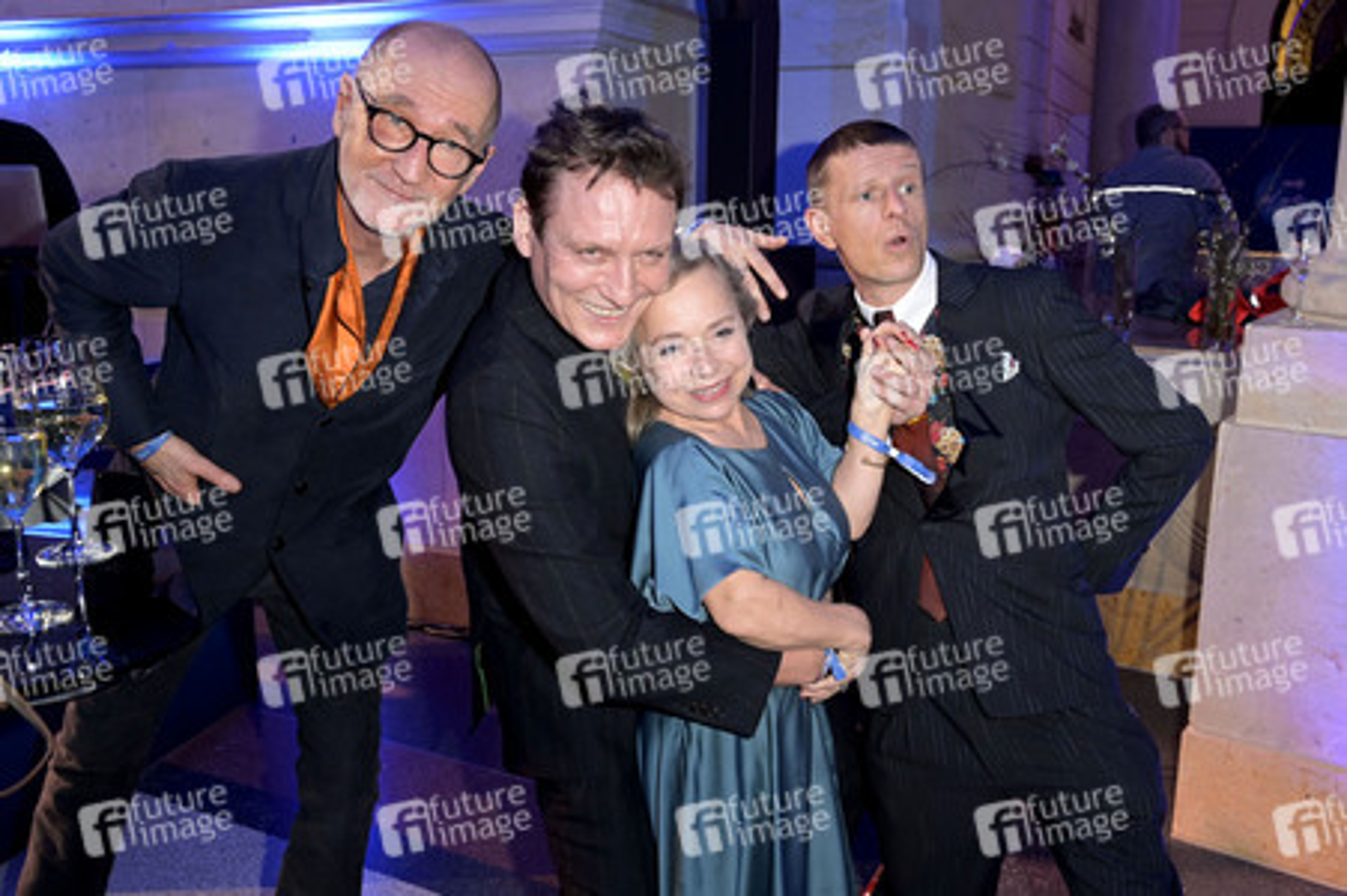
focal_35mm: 29
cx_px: 674
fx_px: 1084
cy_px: 448
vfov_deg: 44.9
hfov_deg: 63.7
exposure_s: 1/50
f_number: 5.6
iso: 2500
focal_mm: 29
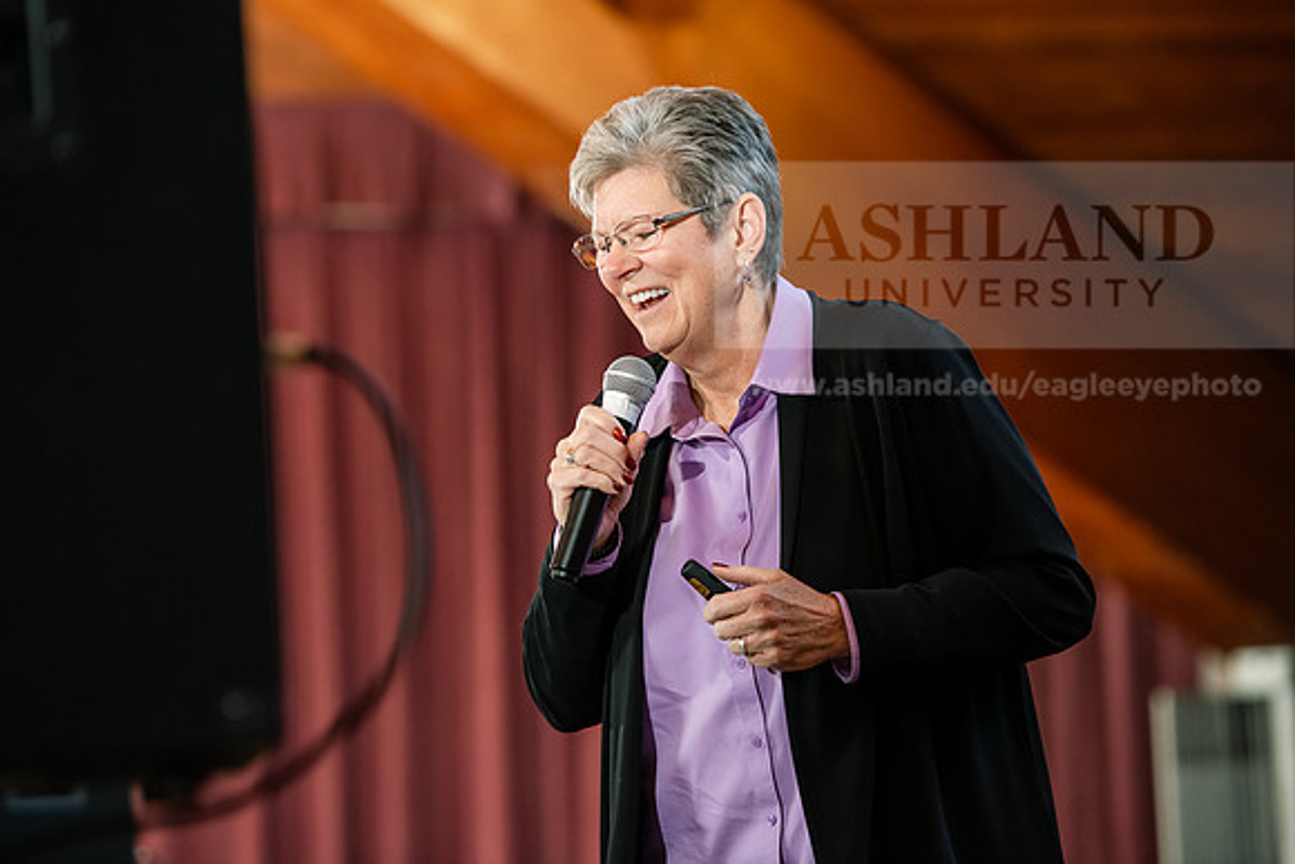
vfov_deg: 9.2
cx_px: 648
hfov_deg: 13.7
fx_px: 5397
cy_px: 432
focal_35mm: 150
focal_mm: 150
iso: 1600
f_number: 3.5
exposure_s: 1/200
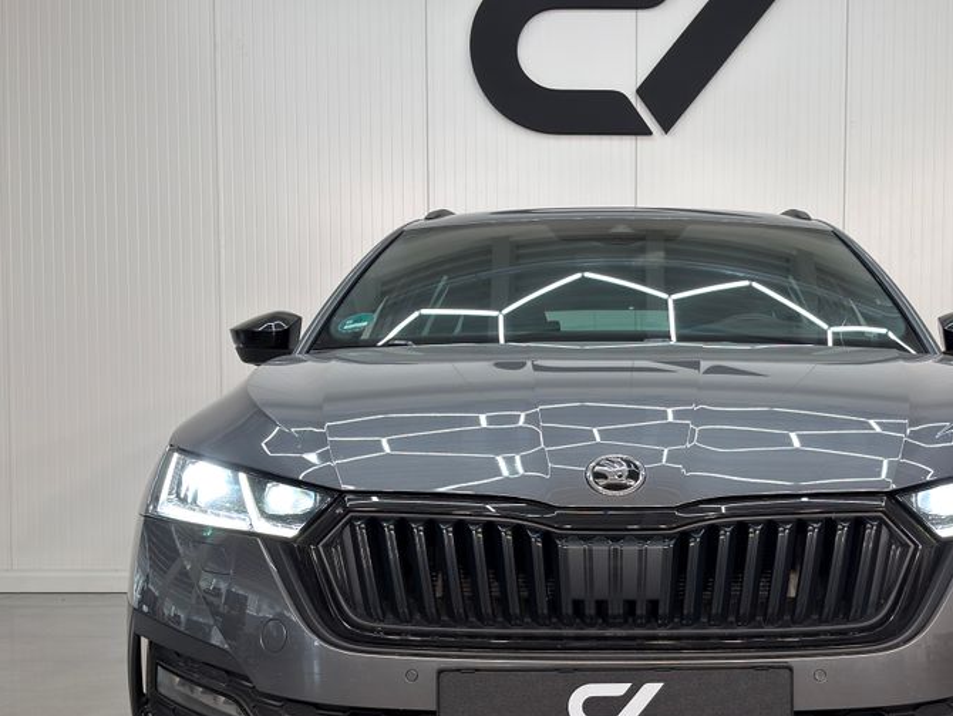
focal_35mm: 55
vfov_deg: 26.4
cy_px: 501
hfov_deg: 34.7
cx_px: 612
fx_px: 1515
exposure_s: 1/100
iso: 50
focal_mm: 6.76
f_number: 1.78
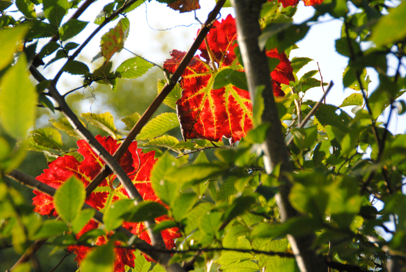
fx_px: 1778
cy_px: 136
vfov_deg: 8.7
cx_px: 203
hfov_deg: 13.0
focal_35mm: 158
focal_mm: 105
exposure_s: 1/400
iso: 400
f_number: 7.1
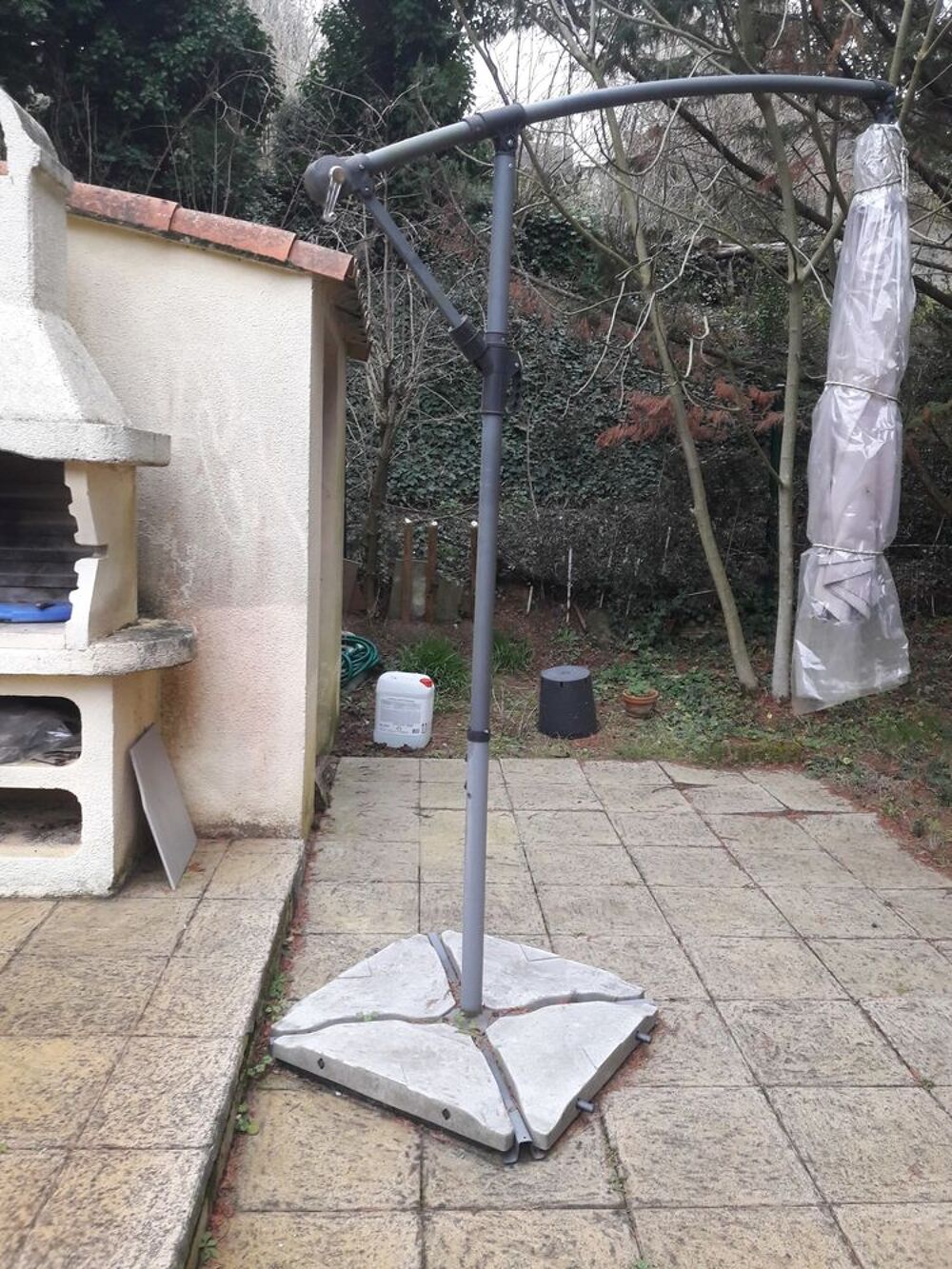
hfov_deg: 49.8
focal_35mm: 28
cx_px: 476
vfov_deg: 63.4
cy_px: 634
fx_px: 1027
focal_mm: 3.7
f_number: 1.9
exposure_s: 1/33
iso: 80
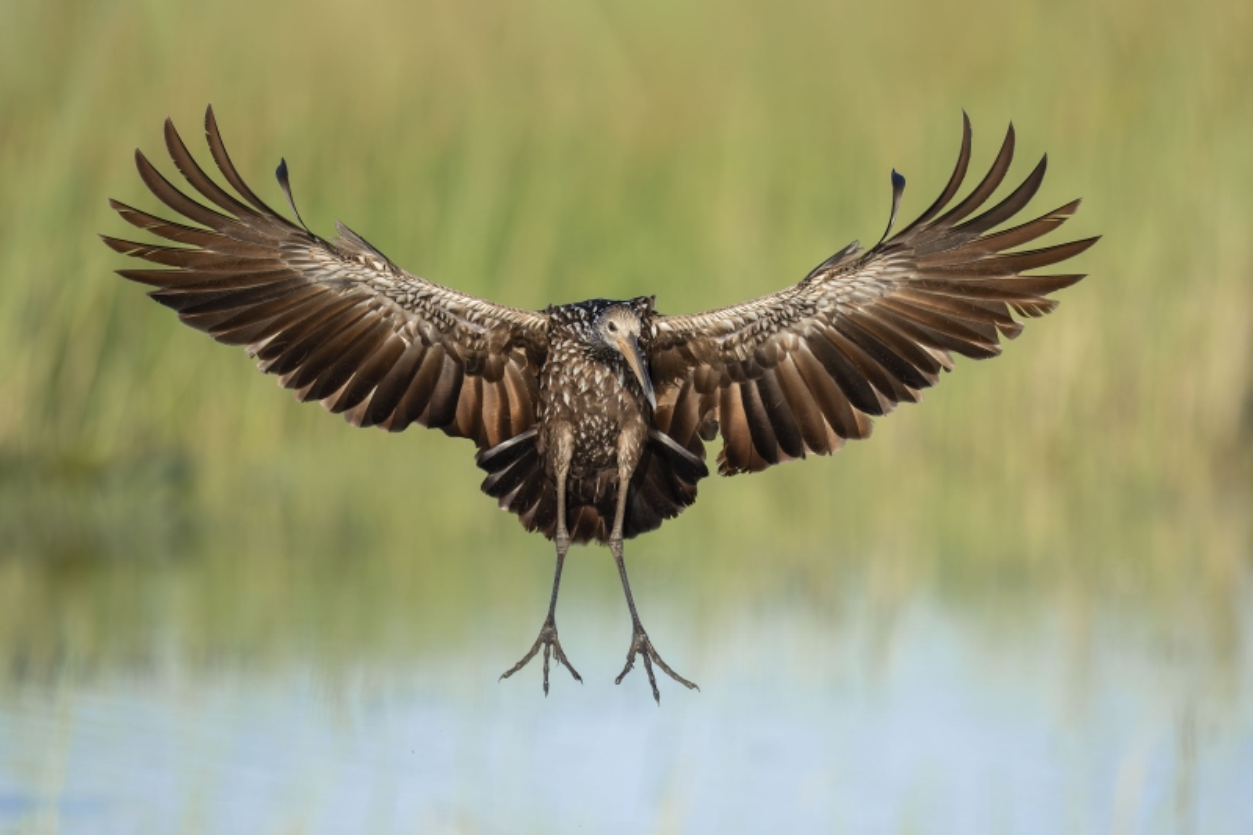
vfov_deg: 1.5
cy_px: 418
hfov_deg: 2.3
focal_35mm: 900
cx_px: 626
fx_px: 31317
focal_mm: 600
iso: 1000
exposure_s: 1/4000
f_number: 4
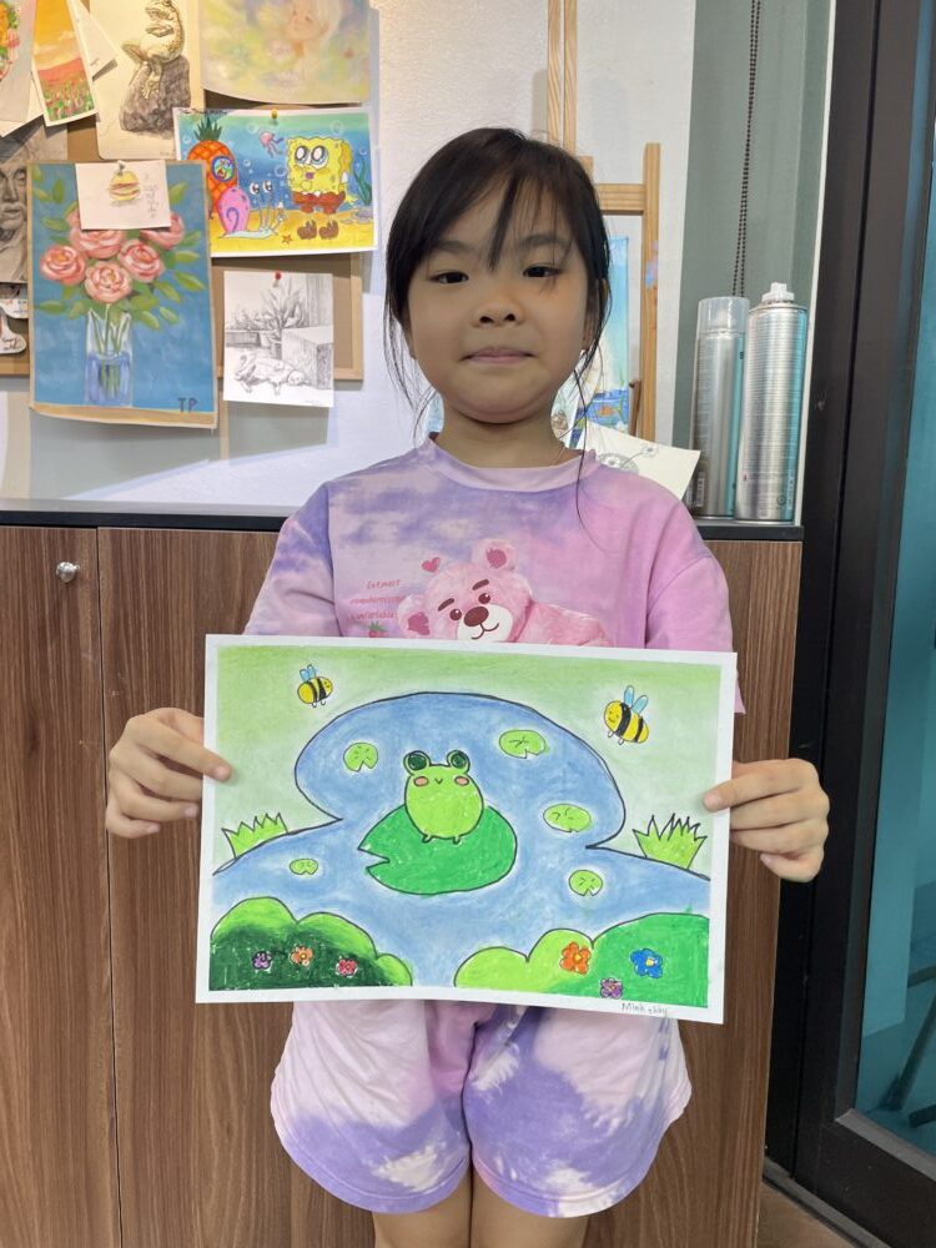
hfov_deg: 53.1
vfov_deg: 67.3
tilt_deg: -7.3
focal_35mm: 26
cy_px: 624
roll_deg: +0.1
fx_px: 937
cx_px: 468
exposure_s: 1/100
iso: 80
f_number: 1.6
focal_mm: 4.2
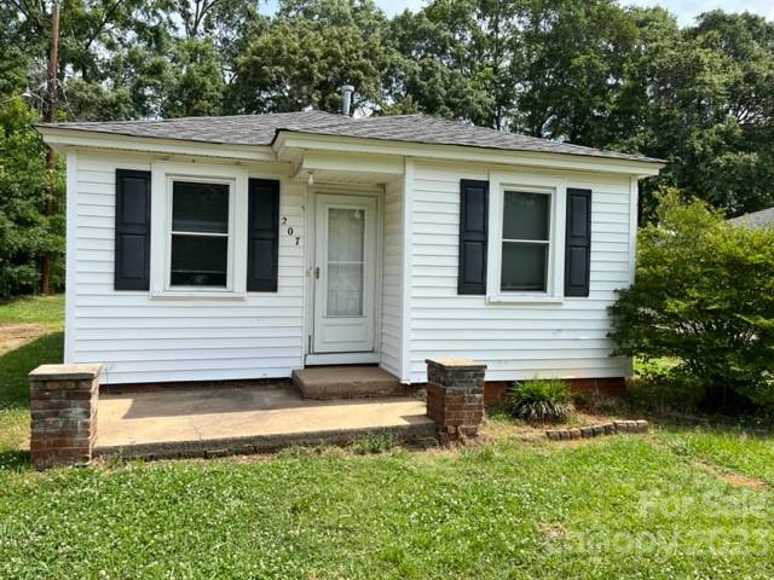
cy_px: 290
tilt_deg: -0.7
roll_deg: -1.1
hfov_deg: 67.3
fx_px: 581
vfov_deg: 53.1
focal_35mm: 26
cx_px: 387
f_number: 1.6
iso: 50
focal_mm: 5.1
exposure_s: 1/2222
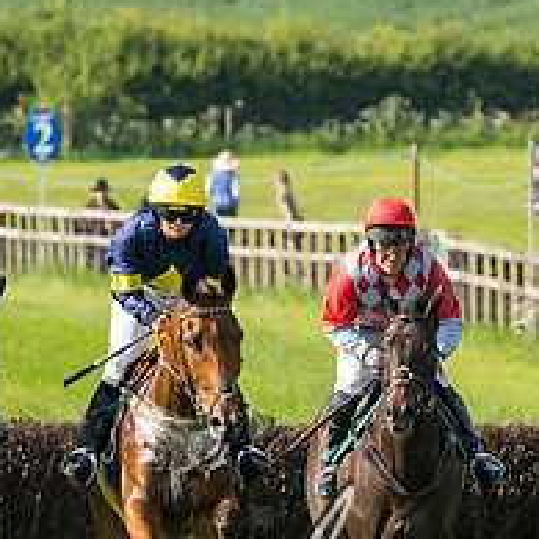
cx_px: 335
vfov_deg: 1.5
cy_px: 503
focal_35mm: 1195
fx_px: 21052
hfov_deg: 1.5
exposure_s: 1/3200
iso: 500
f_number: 4
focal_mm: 170
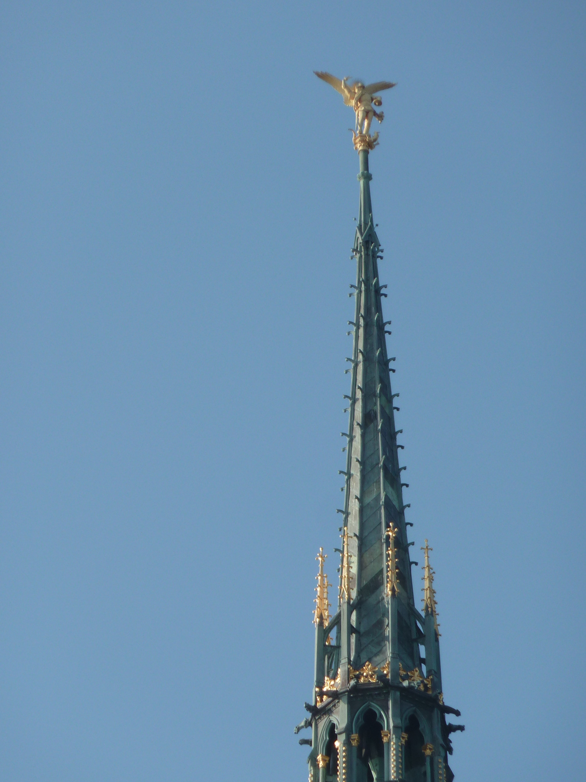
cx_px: 326
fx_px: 8240
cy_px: 441
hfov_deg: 4.1
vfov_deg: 5.4
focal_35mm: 365
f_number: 4.9
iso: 80
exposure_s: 1/320
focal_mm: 49.2
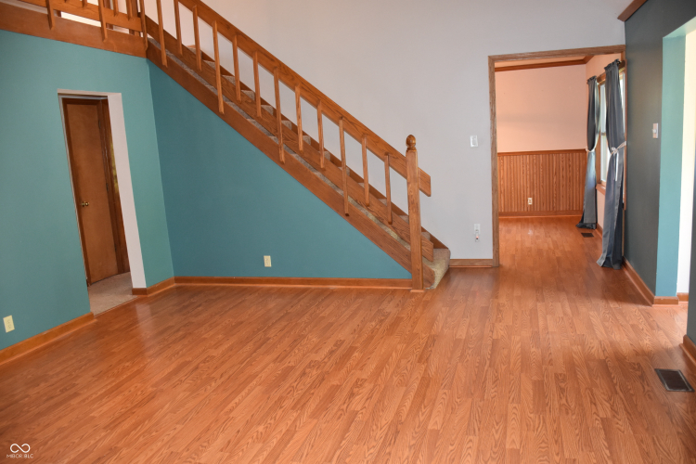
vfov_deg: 47.9
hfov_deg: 67.4
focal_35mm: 27
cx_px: 348
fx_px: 522
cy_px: 232
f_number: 3.5
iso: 1600
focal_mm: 18
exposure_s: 1/60
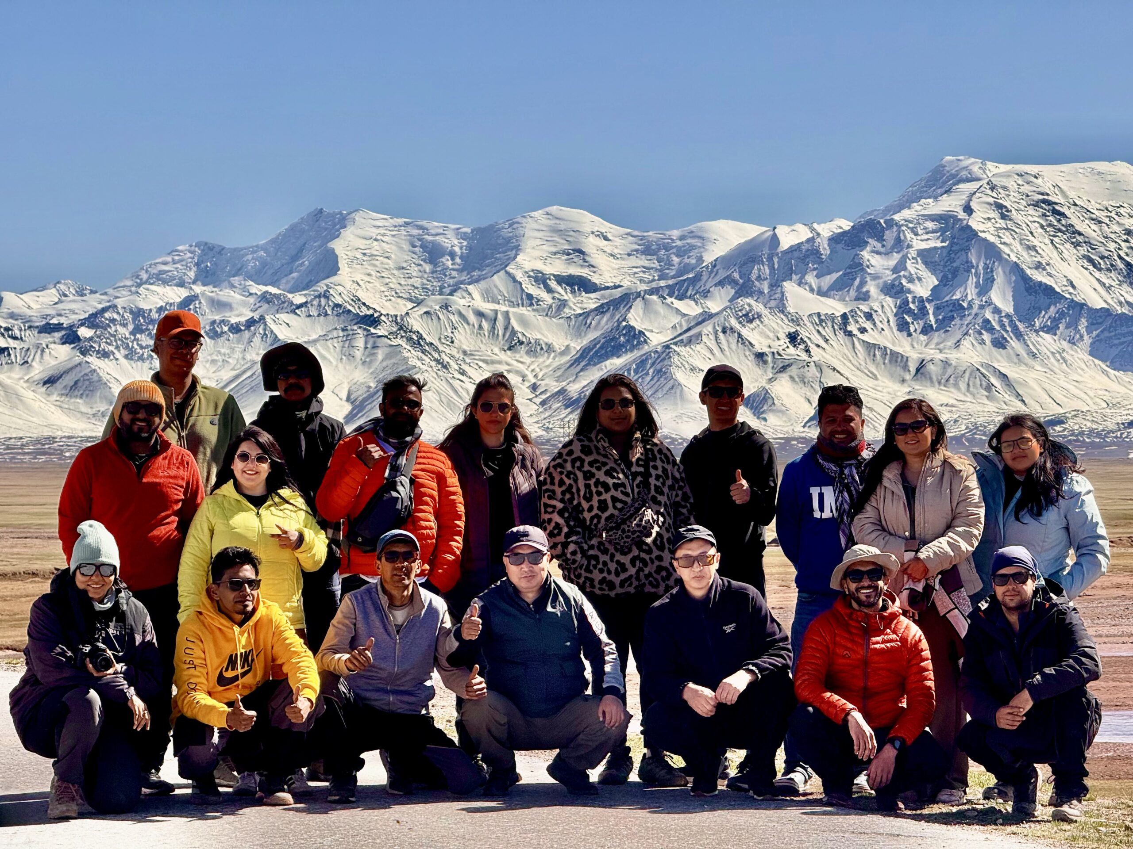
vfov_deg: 12.3
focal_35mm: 120
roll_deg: +1.4
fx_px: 3928
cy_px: 424
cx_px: 566
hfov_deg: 16.4
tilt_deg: +1.1
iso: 50
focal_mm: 15.66
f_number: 2.8
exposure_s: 1/2817
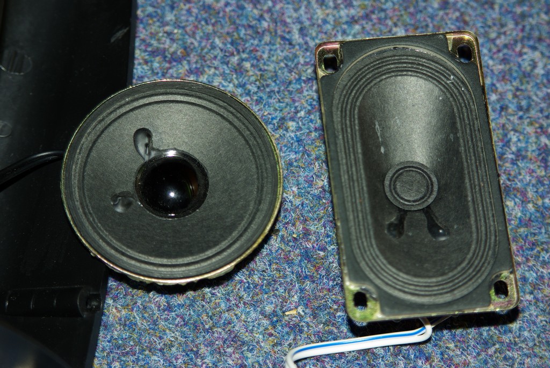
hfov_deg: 13.0
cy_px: 184
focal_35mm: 158
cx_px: 275
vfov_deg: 8.7
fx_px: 2409
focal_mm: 105
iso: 100
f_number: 4.5
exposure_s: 1/180
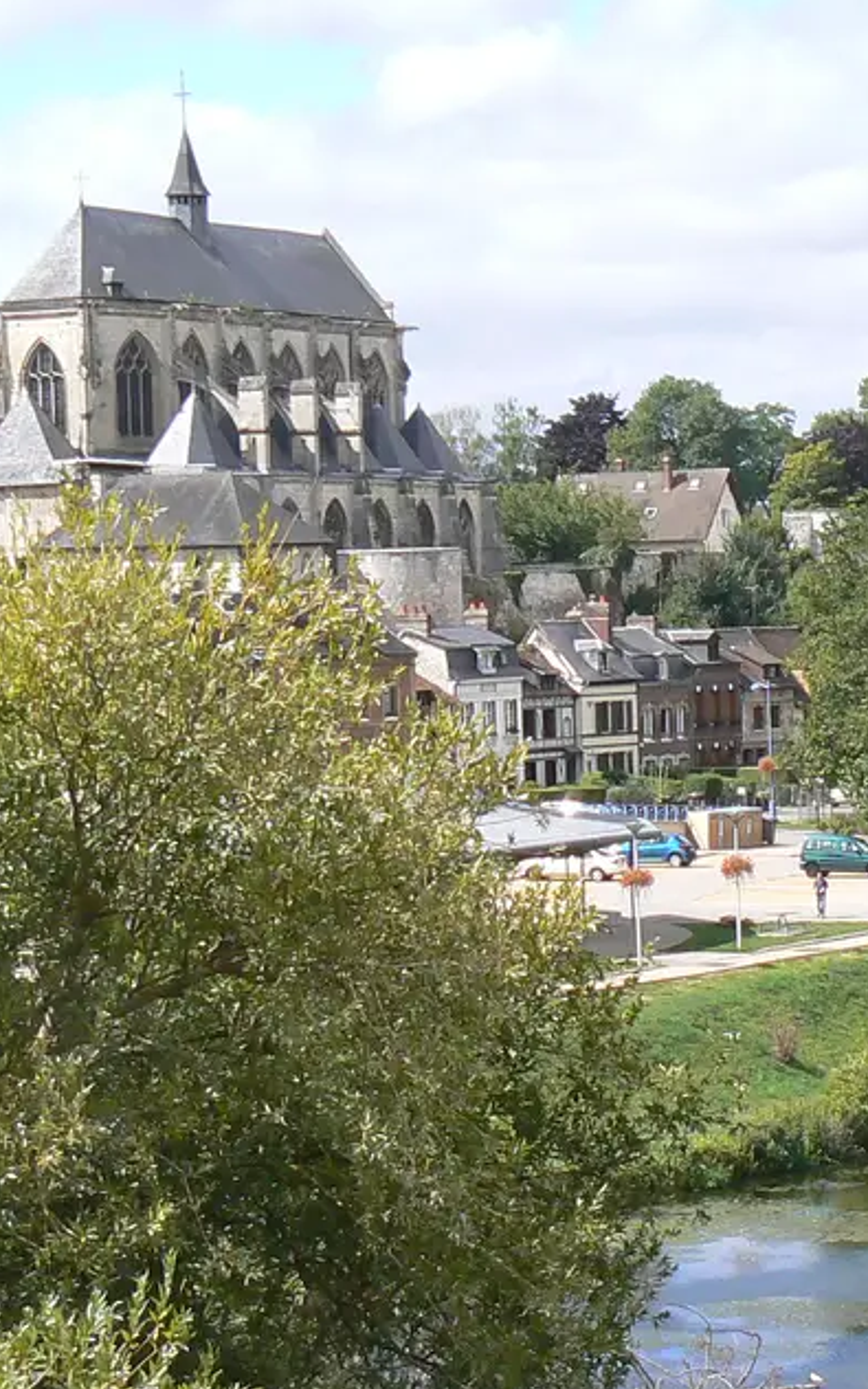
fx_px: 4391
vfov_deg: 18.0
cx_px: 952
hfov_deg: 11.1
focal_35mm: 116
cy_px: 807
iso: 100
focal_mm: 8.9
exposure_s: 1/1000
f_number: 2.8
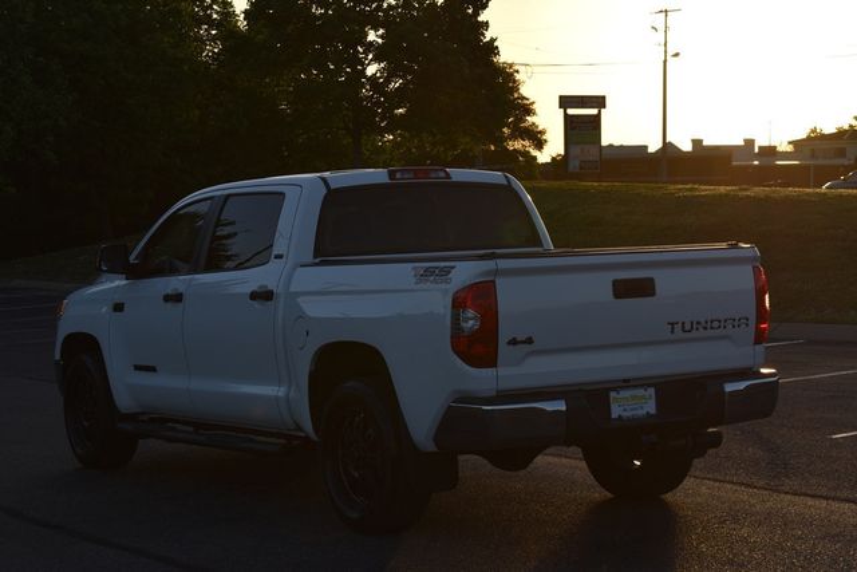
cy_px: 286
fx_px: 1786
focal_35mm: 75
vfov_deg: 18.2
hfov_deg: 27.0
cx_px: 428
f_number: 8
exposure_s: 1/250
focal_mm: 50
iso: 100
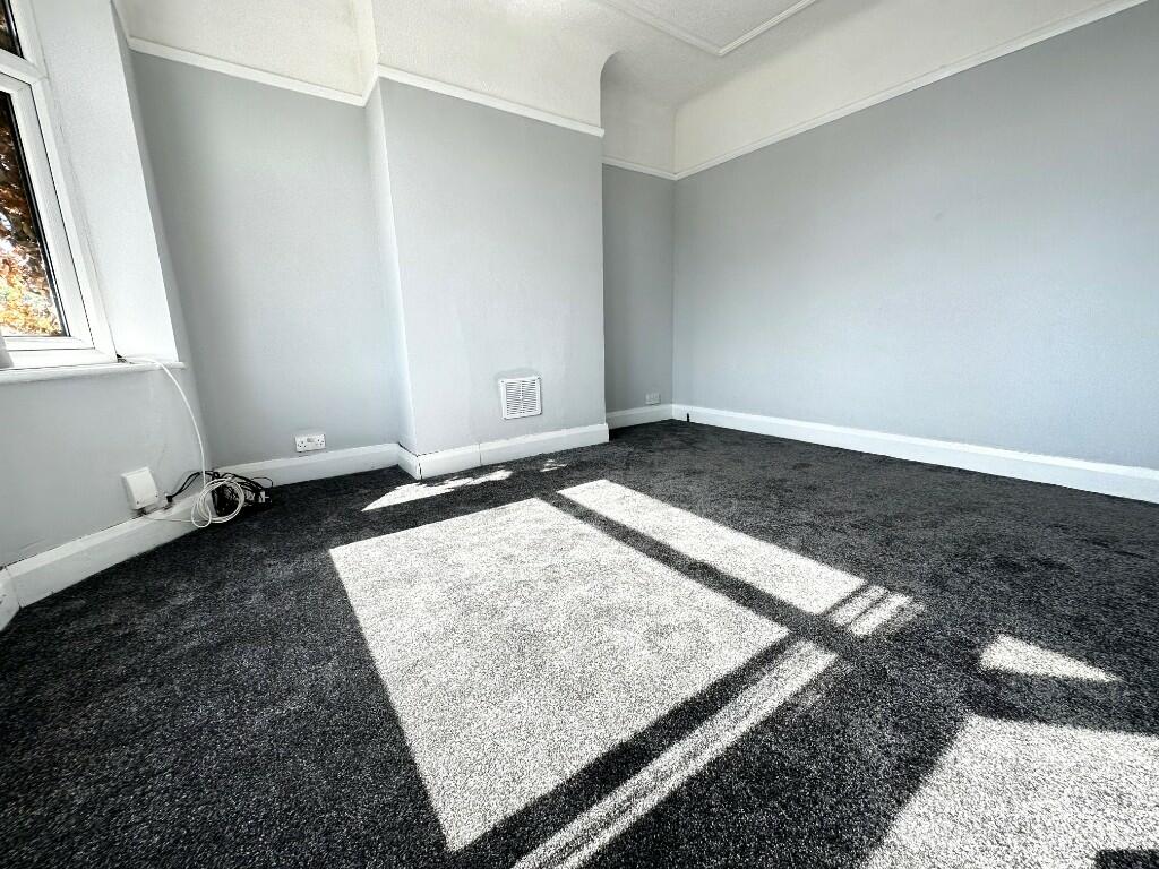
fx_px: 469
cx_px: 580
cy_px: 434
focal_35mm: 14
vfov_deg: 85.7
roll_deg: +1.6
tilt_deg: -13.4
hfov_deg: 102.1
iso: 40
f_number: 2.2
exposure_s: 1/243
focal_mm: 2.22
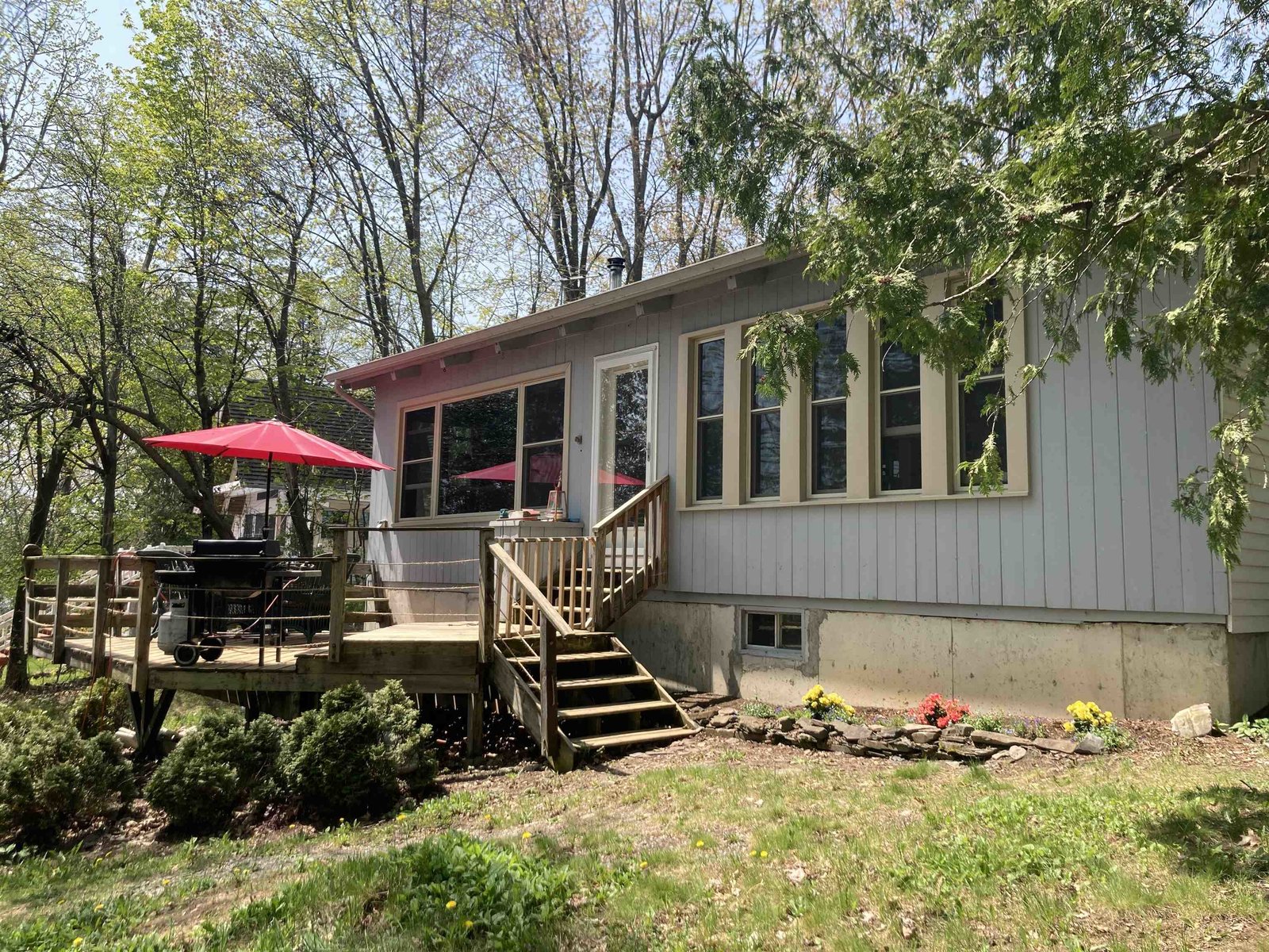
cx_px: 634
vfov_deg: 49.7
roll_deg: -0.2
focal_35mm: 28
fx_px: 1026
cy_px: 476
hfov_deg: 63.4
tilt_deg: +6.6
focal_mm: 3.99
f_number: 1.8
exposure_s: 1/827
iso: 20
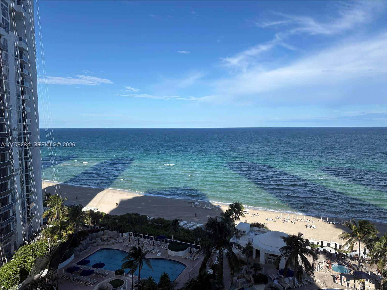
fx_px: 291
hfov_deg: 67.3
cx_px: 194
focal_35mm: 26
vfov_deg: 53.1
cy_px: 145
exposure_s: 1/4608
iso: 50
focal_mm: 5.96
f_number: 1.6
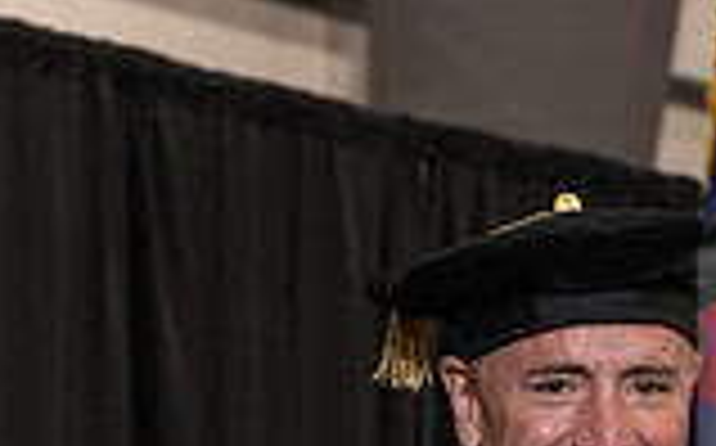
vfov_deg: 5.0
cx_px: 563
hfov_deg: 8.1
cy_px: 795
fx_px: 5068
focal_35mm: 260
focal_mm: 70
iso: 2000
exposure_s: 1/125
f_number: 5
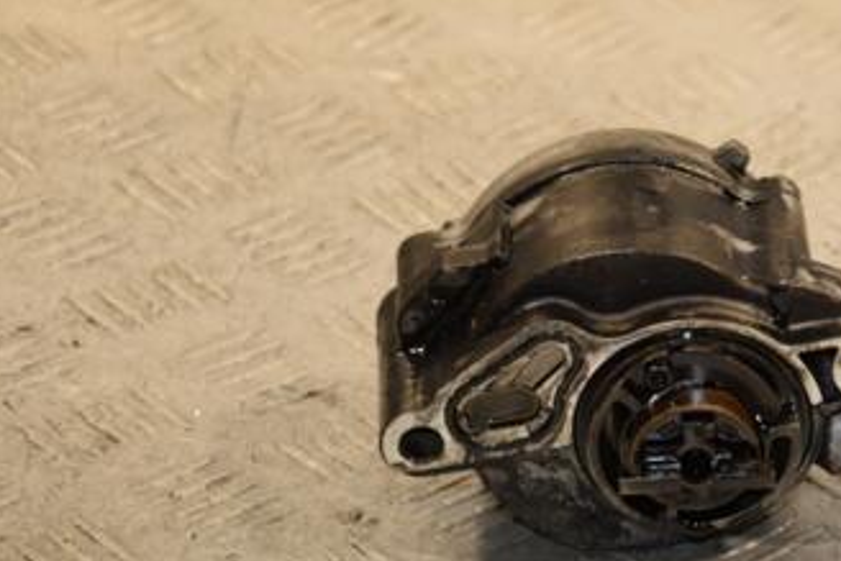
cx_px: 749
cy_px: 341
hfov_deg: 10.7
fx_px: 4487
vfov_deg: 7.2
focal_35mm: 192
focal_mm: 70
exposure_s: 1/200
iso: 800
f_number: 5.3
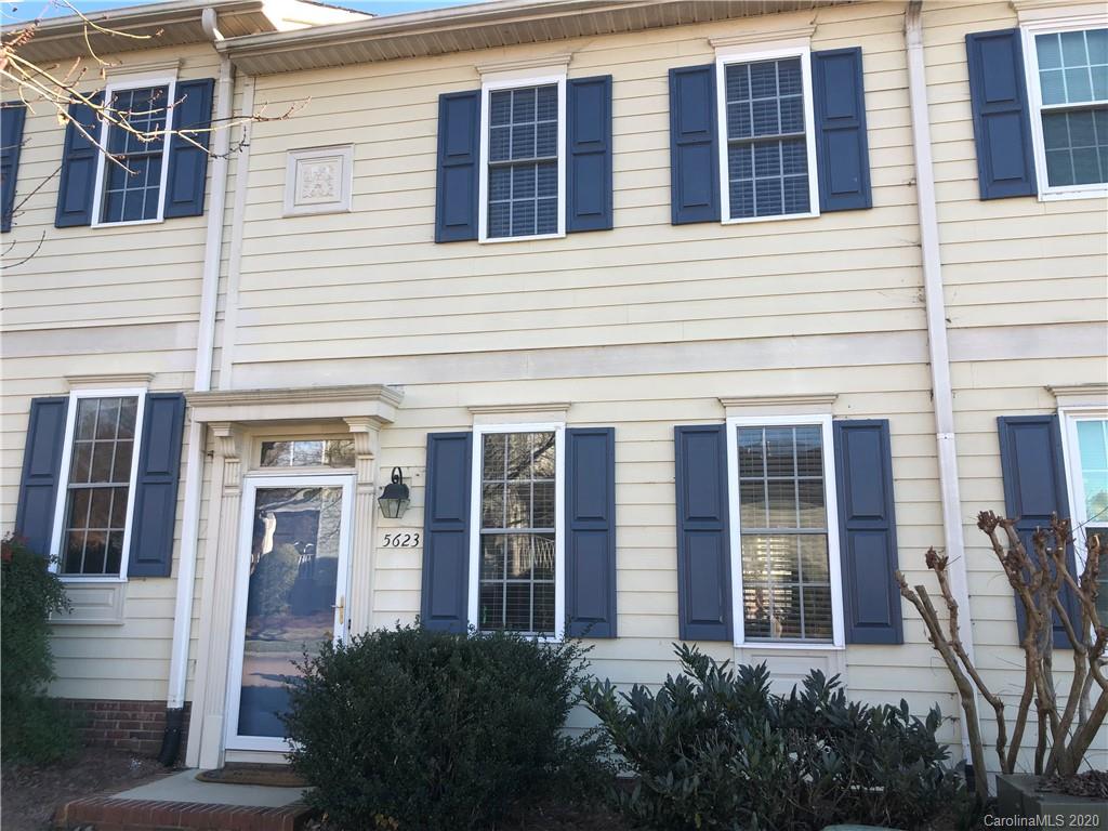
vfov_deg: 49.7
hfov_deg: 63.4
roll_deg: -0.6
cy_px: 416
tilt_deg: +10.3
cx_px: 554
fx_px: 896
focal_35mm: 28
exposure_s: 1/337
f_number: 1.8
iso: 20
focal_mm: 3.99
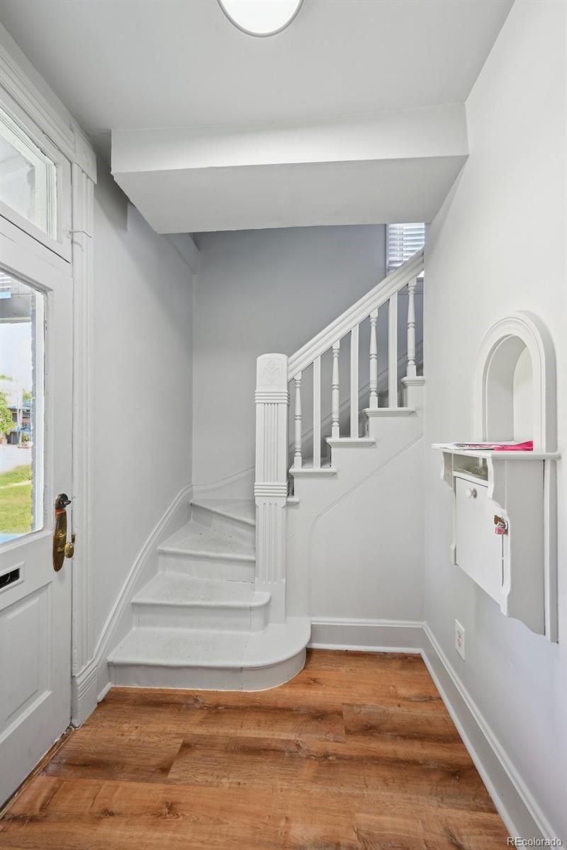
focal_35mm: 14
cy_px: 425
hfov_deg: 81.2
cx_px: 284
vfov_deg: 104.3
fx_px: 331
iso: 400
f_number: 11
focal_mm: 14
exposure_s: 1/10
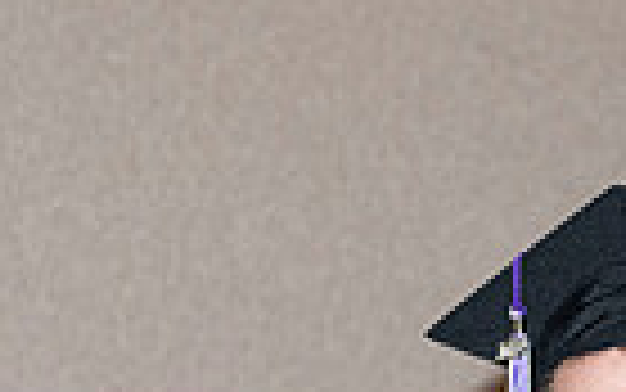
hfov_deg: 4.2
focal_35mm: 494
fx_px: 8431
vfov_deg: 2.6
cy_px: 903
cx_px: 808
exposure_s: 1/80
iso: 800
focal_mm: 94
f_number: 5.6
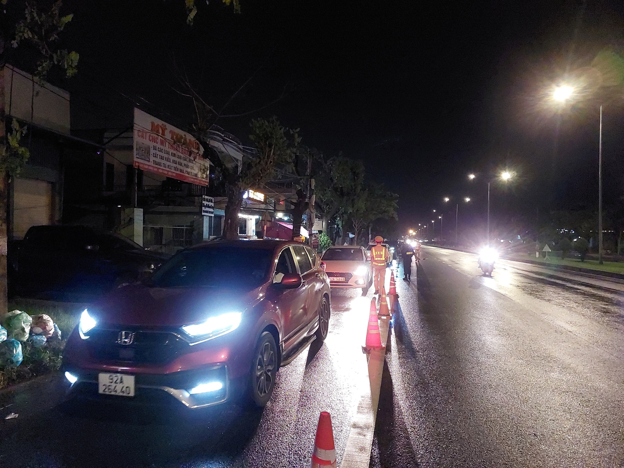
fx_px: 415
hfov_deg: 73.9
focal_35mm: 23
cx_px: 312
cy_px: 234
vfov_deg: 58.9
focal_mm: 5.06
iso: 1600
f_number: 1.8
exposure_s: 1/60
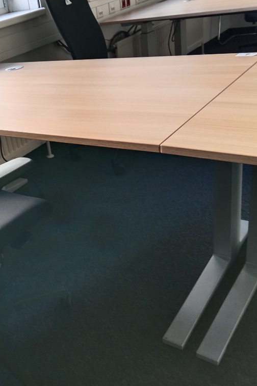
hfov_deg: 33.7
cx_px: 41
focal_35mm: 38
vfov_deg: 50.7
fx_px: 407
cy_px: 192
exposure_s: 1/33.3
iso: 330
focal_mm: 3.65
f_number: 2.2
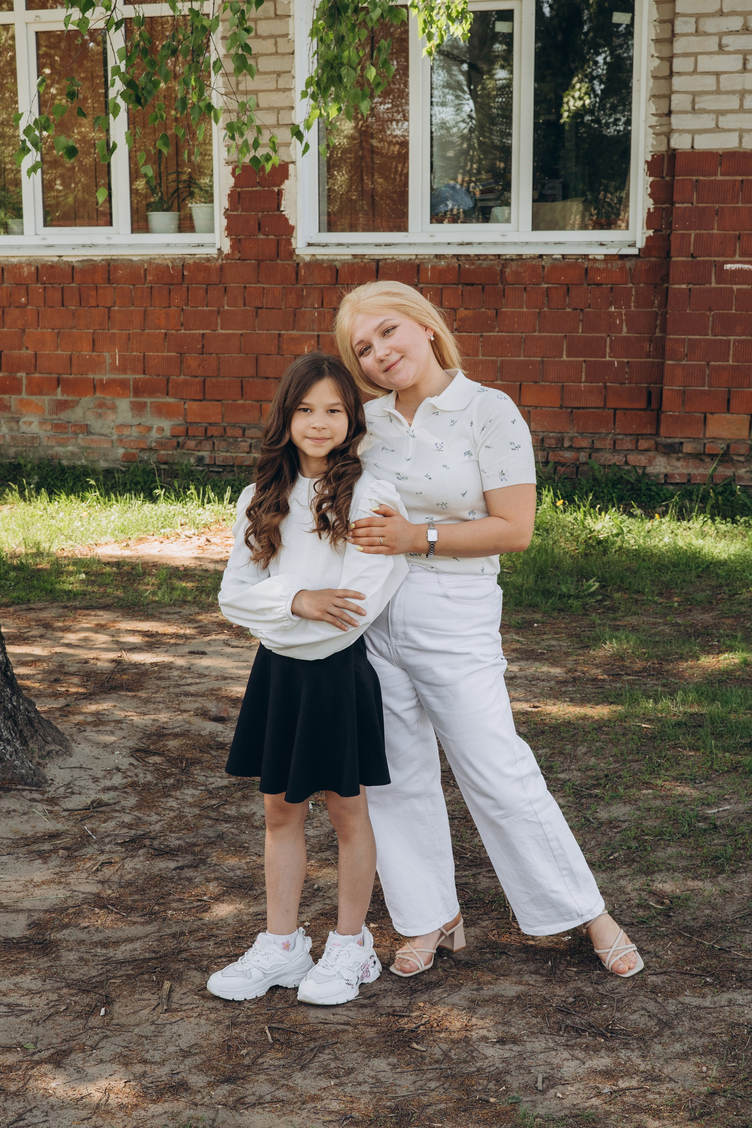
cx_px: 376
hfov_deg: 28.1
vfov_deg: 41.1
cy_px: 564
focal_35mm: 48
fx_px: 1504
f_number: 6.3
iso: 500
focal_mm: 32
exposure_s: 1/250
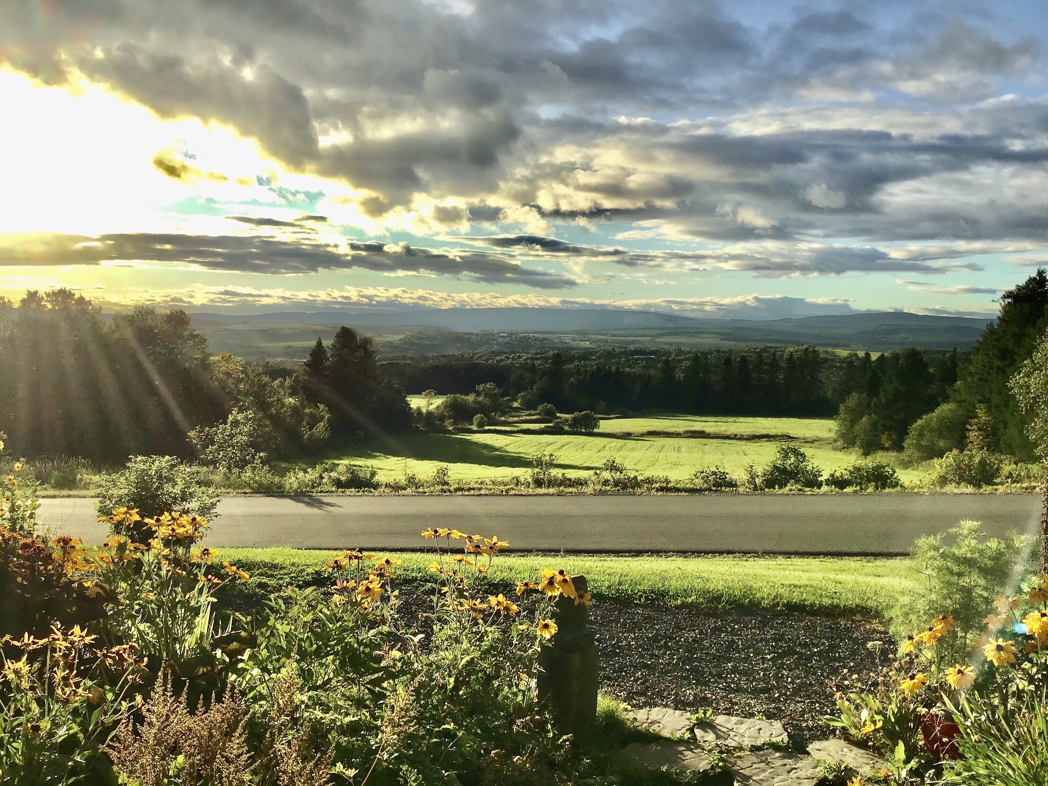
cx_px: 524
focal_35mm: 31
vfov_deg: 45.4
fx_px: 939
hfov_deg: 58.4
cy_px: 393
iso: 25
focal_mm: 3.3
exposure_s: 1/1181
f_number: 2.4
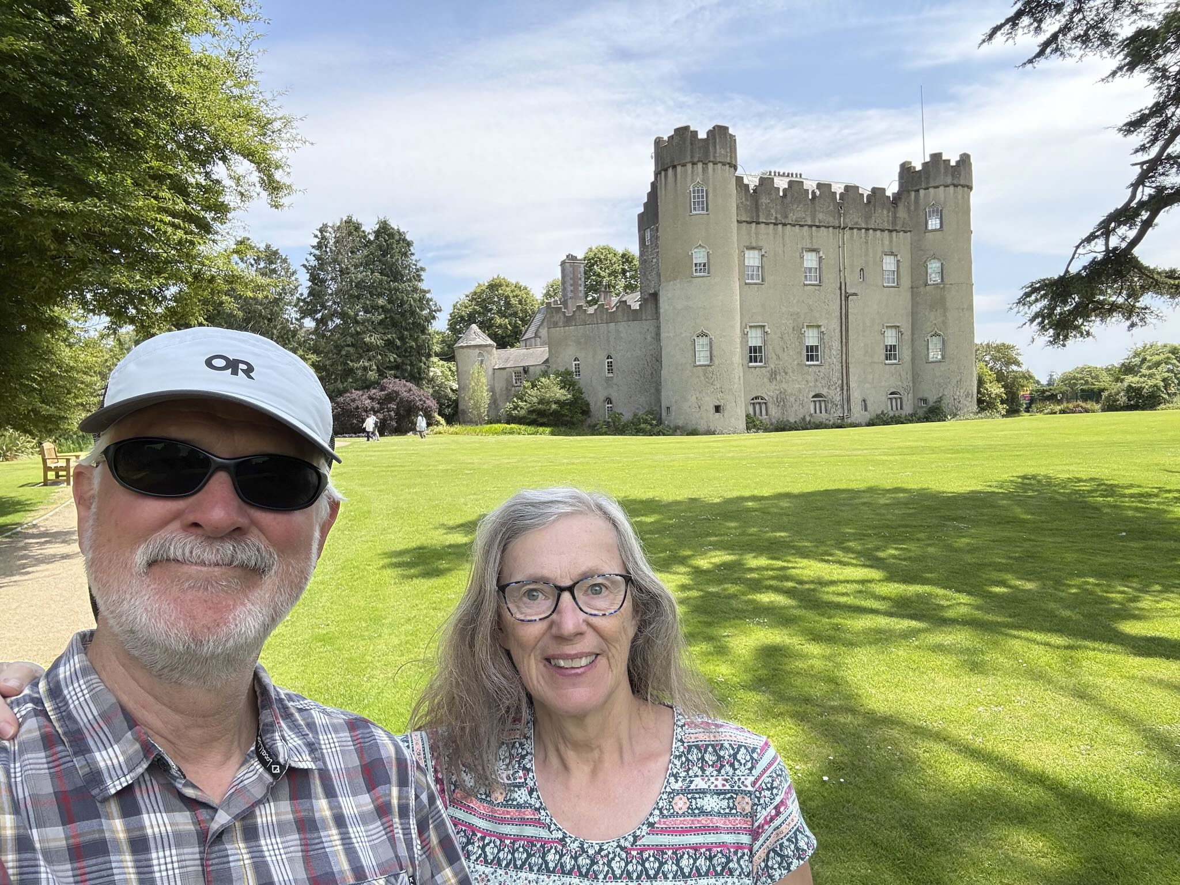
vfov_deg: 58.9
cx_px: 590
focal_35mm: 23
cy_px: 442
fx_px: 784
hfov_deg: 73.9
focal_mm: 2.69
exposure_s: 1/505
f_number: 1.9
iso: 40
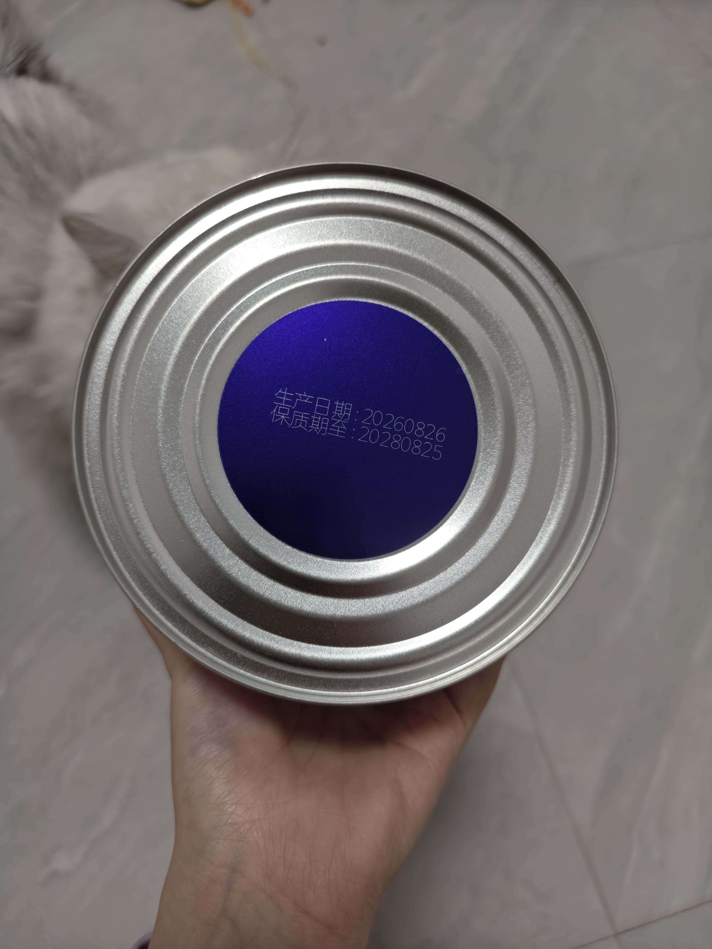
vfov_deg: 73.9
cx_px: 356
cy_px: 474
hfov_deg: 58.9
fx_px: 631
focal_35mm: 23
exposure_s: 1/50
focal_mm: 5.56
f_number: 1.88
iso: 280
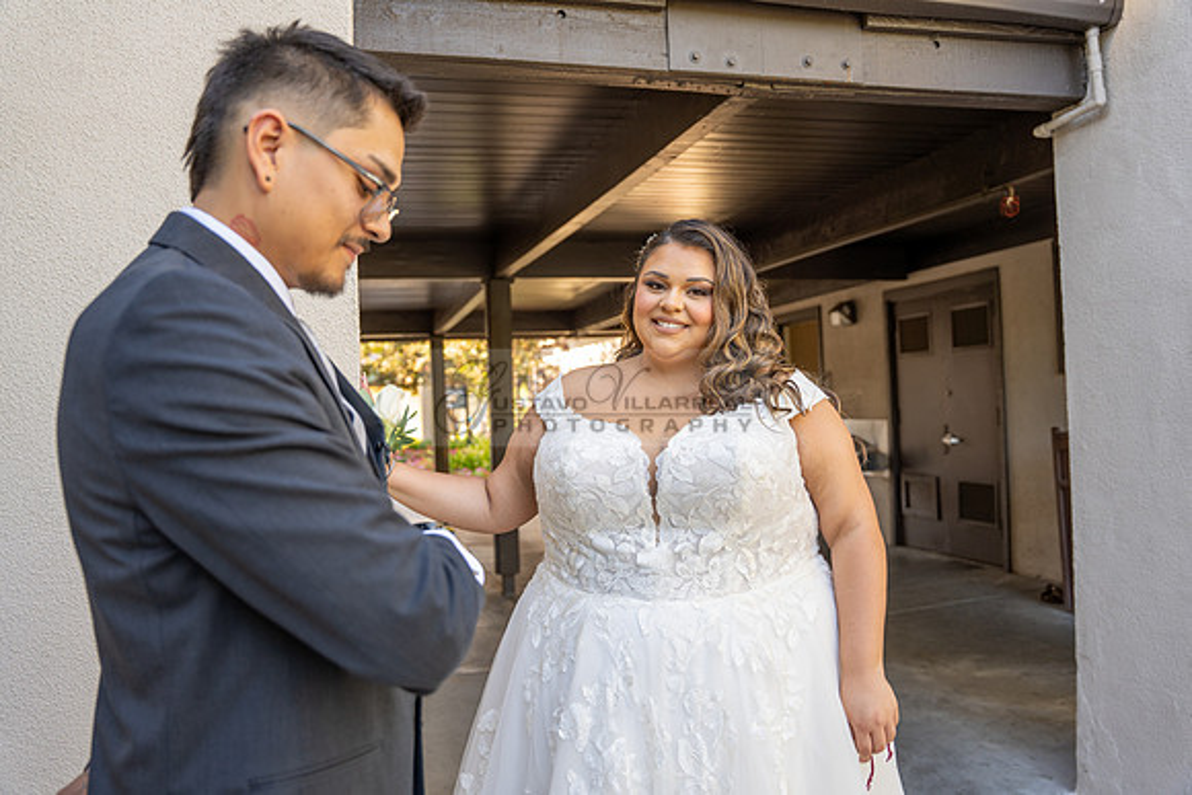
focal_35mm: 28
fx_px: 937
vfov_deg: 46.0
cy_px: 398
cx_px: 596
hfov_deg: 64.9
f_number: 3.2
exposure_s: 1/80
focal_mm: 28.3
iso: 125
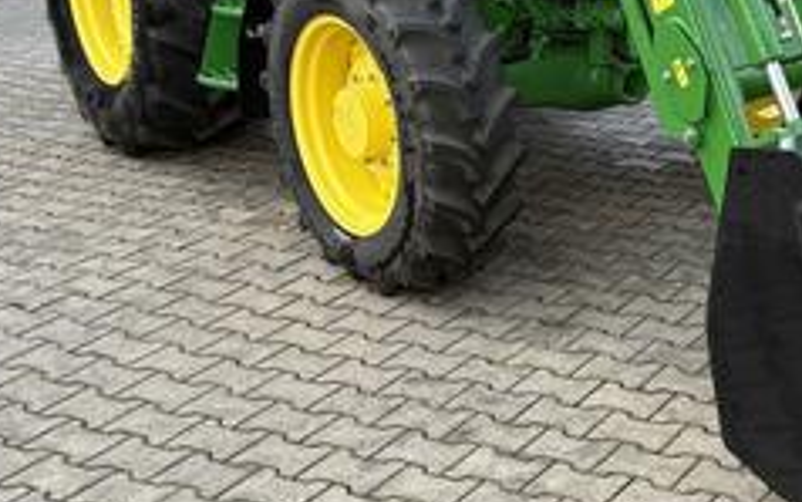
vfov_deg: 19.3
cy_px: 30
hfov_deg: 30.0
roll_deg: -0.7
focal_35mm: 66
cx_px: 694
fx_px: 1443
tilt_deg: -8.3
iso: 40
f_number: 1.6
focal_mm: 5.96
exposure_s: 1/249
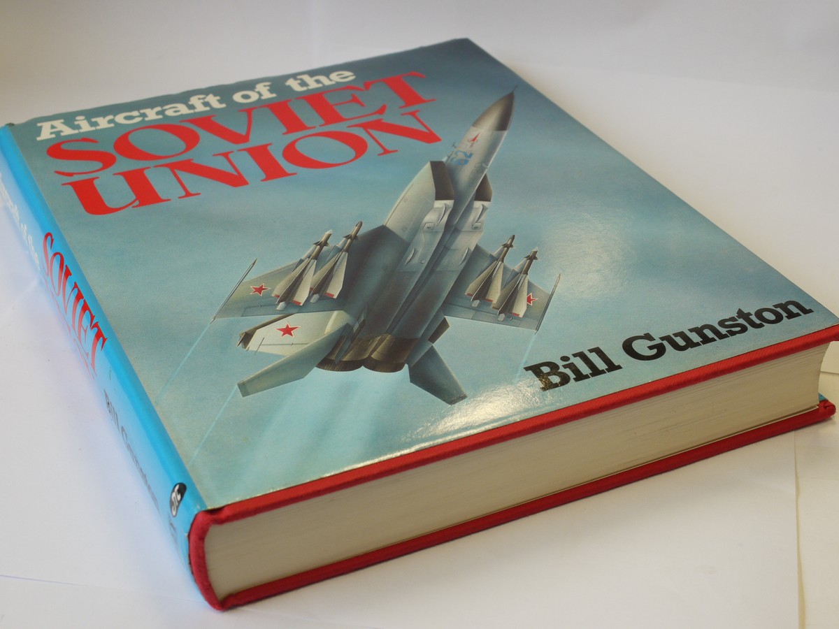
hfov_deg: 32.2
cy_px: 314
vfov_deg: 24.4
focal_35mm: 60
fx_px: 1454
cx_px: 420
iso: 400
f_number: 8
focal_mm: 30
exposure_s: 1/40
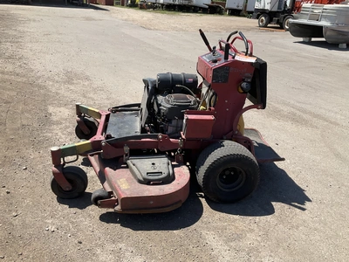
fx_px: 292
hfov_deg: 61.7
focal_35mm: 29
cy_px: 131
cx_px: 174
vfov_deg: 48.2
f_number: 1.8
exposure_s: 1/1490
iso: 25
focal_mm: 3
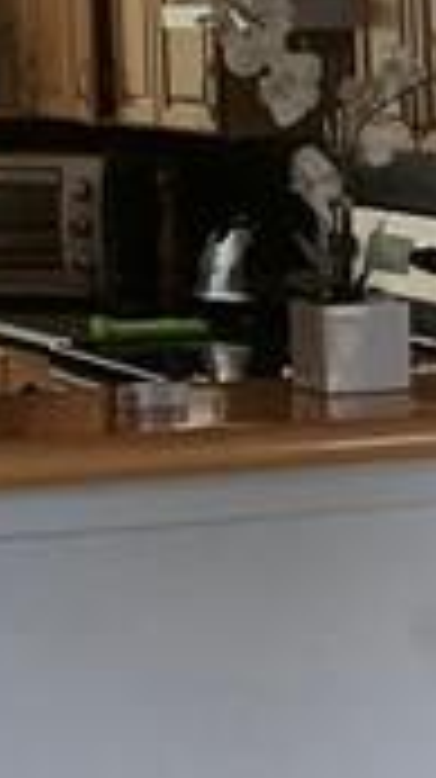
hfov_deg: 6.6
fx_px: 3461
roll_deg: +0.4
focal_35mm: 168
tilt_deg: -6.7
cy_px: 454
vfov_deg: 12.8
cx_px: 1308
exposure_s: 1/62
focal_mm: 4.25
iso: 100
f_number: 1.8
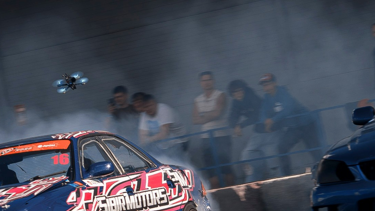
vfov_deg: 2.9
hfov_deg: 5.1
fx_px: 4186
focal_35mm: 421
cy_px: 191
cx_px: 108
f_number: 10
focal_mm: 75
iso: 100
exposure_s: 1/125
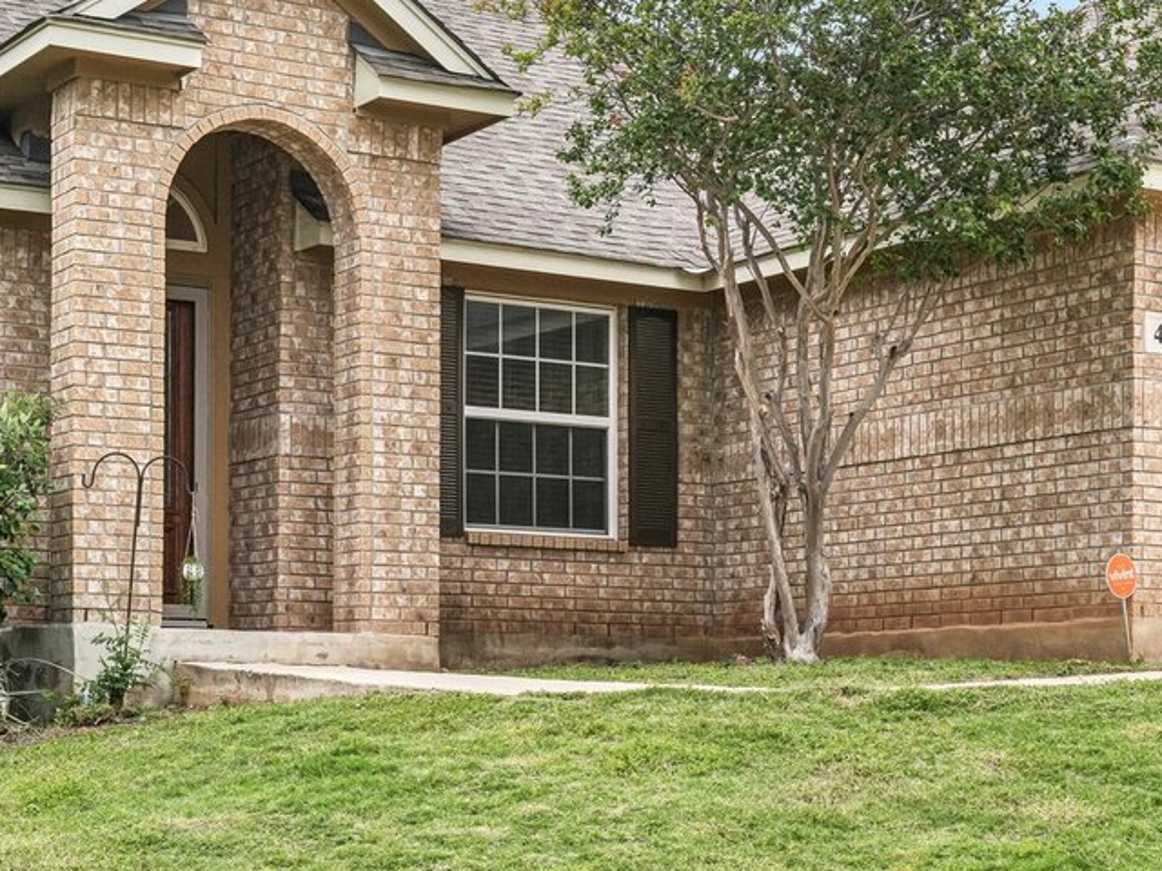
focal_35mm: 73
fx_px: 2450
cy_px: 436
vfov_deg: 20.2
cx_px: 521
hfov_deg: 26.7
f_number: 8
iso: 200
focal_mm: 30
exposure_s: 1/350
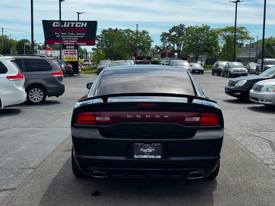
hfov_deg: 39.7
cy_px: 103
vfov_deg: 30.3
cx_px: 138
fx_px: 381
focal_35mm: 48
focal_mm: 6.76
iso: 64
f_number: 1.78
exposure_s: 1/3257
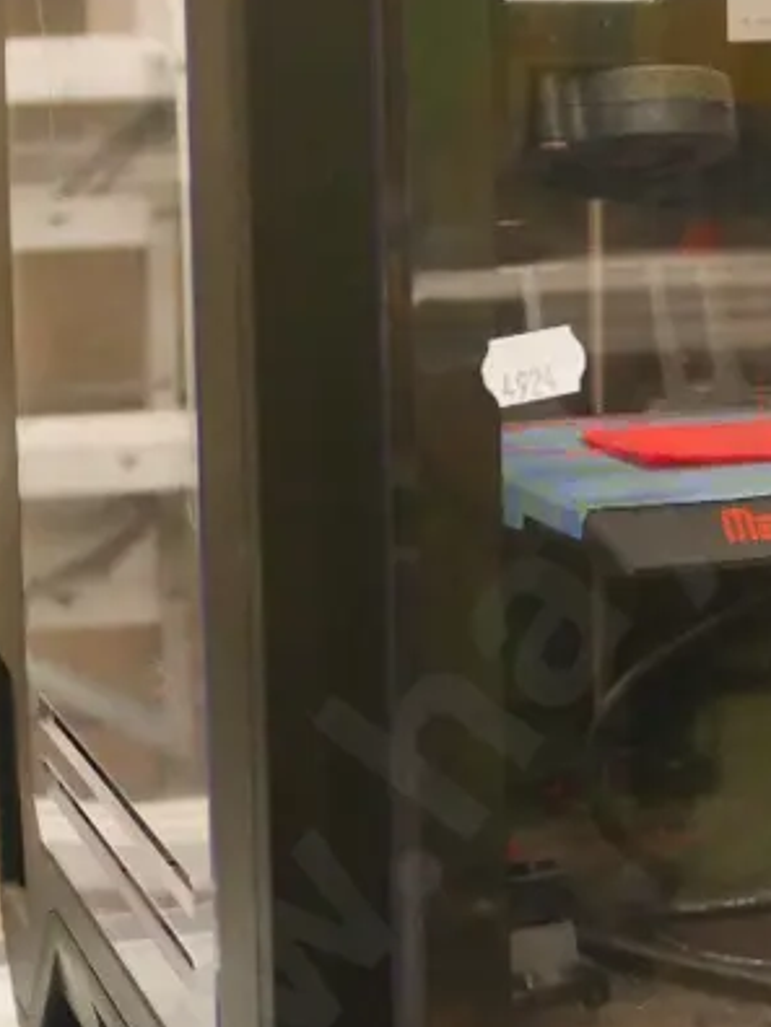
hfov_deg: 16.4
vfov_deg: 22.1
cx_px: 775
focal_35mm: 88
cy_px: 316
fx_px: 2613
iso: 3200
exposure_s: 1/100
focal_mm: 17
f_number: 4
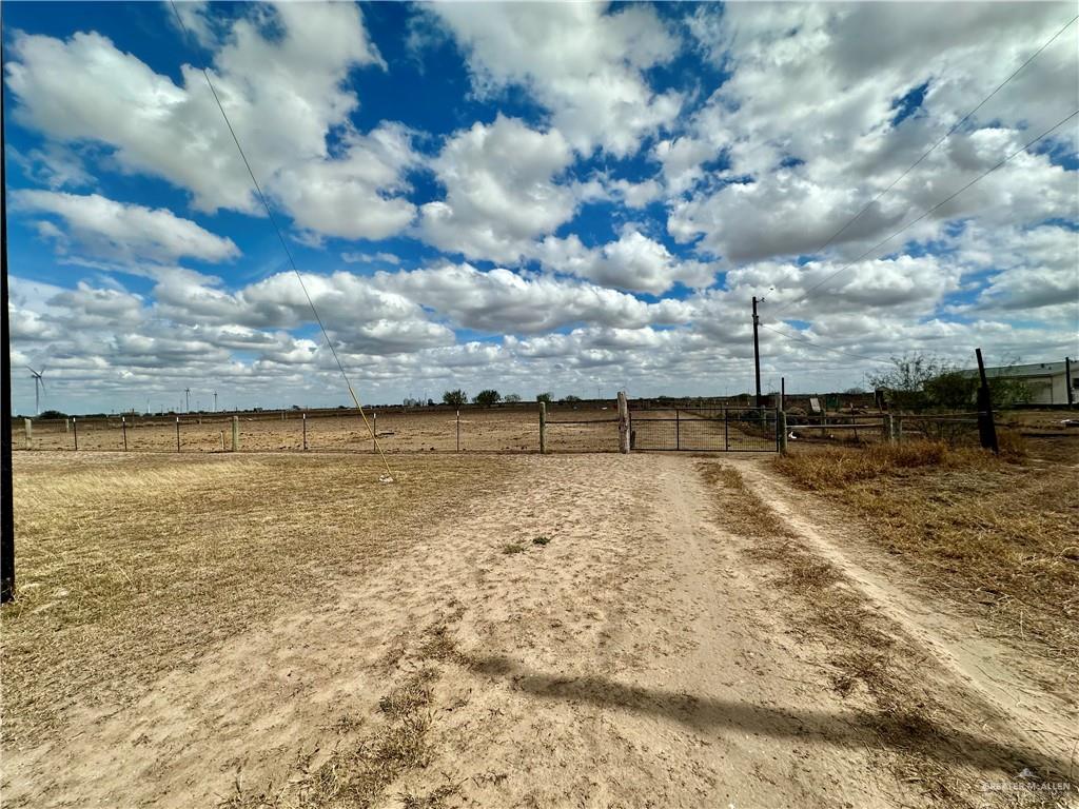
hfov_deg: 102.1
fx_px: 436
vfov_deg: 85.7
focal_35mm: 14
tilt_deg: +0.5
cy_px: 404
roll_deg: +1.0
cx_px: 540
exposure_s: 1/4651
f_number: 2.2
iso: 50
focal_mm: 2.22
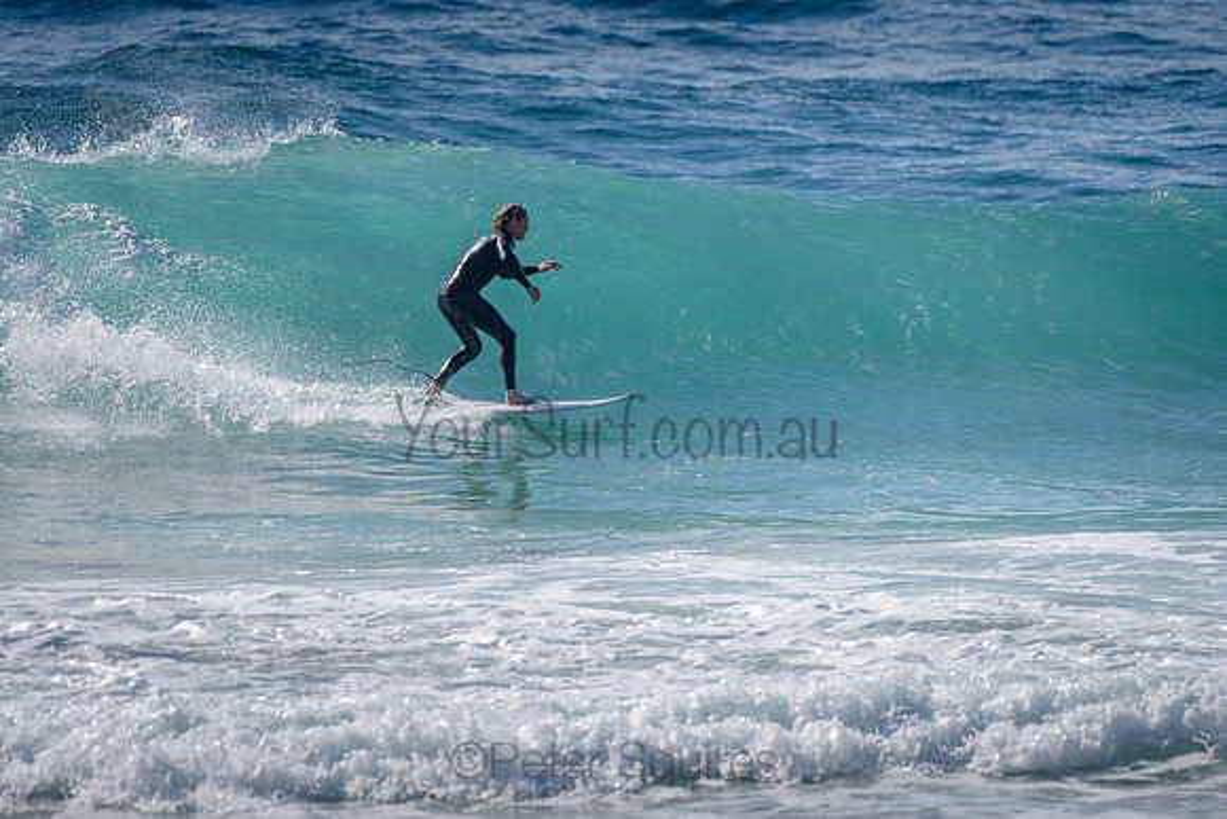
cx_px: 475
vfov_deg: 2.2
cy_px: 380
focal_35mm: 613
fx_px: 20903
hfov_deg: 3.4
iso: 110
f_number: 5.6
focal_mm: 500
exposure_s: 1/2000
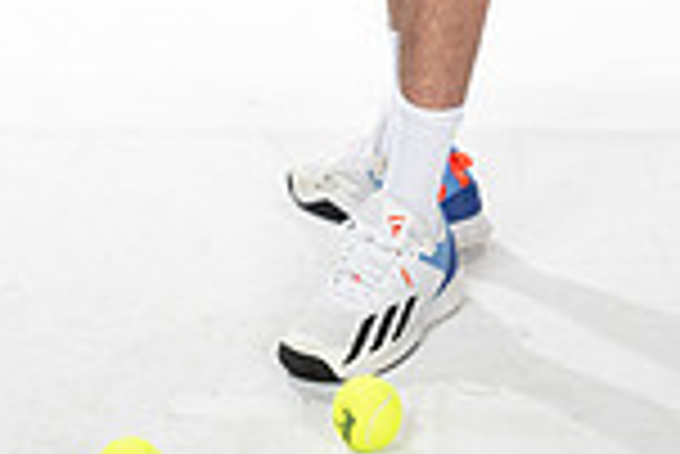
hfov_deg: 17.2
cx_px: 347
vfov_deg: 10.4
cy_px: -526
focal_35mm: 119
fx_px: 2250
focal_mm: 40
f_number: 7.1
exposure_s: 1/320
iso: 800
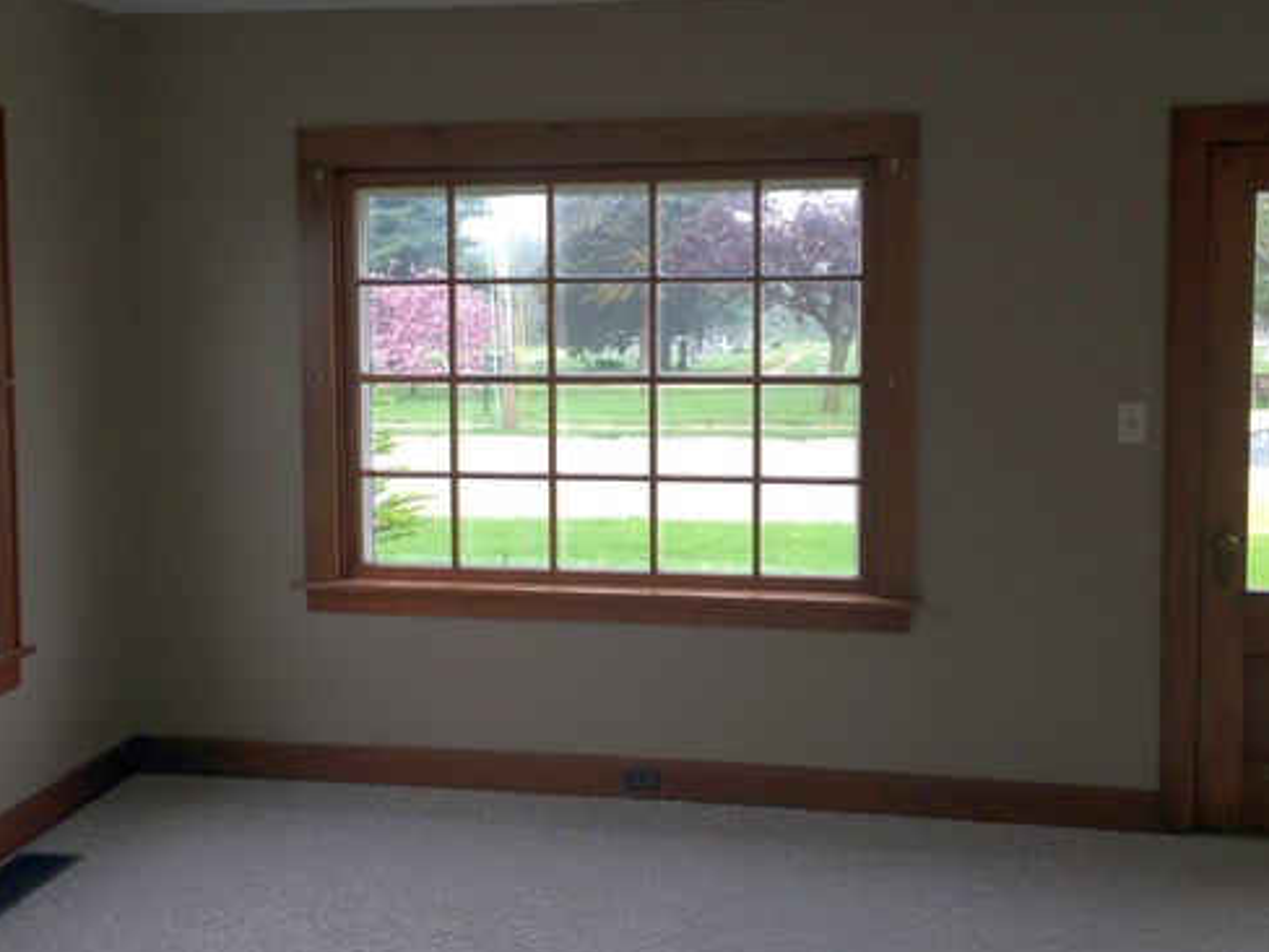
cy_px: 408
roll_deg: -0.1
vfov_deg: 37.6
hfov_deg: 49.0
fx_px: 1393
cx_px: 598
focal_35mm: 38
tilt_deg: -2.9
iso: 40
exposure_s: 1/120
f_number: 2.2
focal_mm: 4.15
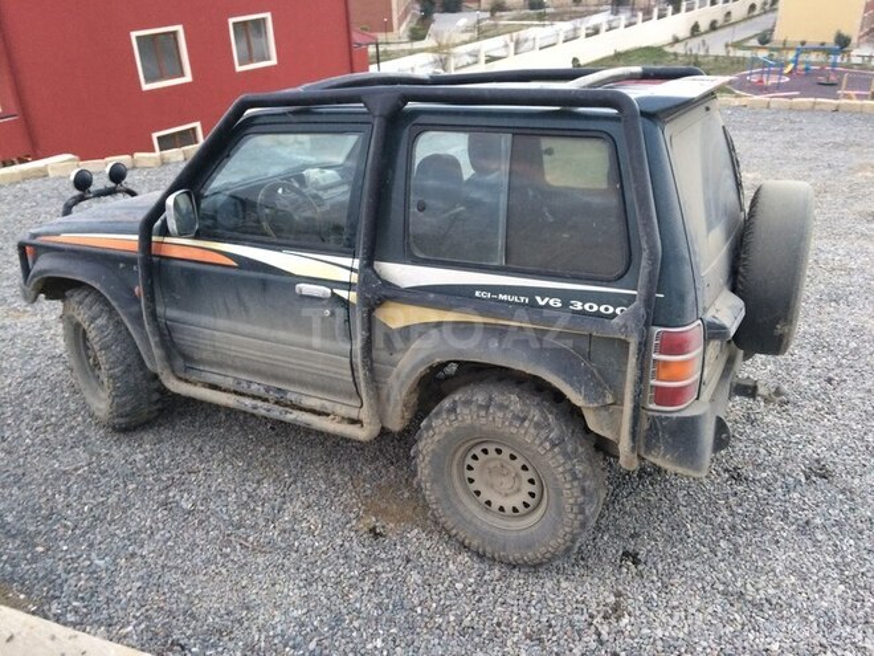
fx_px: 732
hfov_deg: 61.7
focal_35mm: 29
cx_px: 437
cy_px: 328
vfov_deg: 48.2
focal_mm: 4.15
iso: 80
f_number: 2.2
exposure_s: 1/33
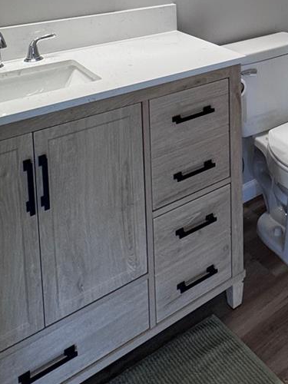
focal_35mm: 43
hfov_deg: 30.5
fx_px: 477
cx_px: 306
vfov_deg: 37.2
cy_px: -33
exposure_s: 1/120
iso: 250
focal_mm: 2.22
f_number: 2.2
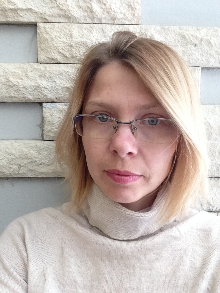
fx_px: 280
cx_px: 110
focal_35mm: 33
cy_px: 146
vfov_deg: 55.4
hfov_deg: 42.9
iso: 200
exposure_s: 1/30
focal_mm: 2.15
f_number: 2.4
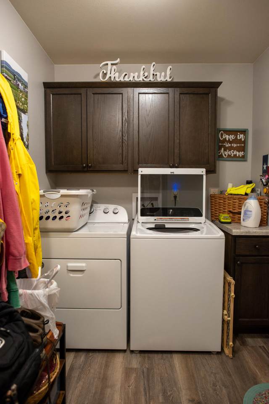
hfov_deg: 53.1
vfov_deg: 73.7
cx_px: 134
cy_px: 202
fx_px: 269
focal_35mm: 24
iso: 1250
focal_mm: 24
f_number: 3.5
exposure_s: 1/60
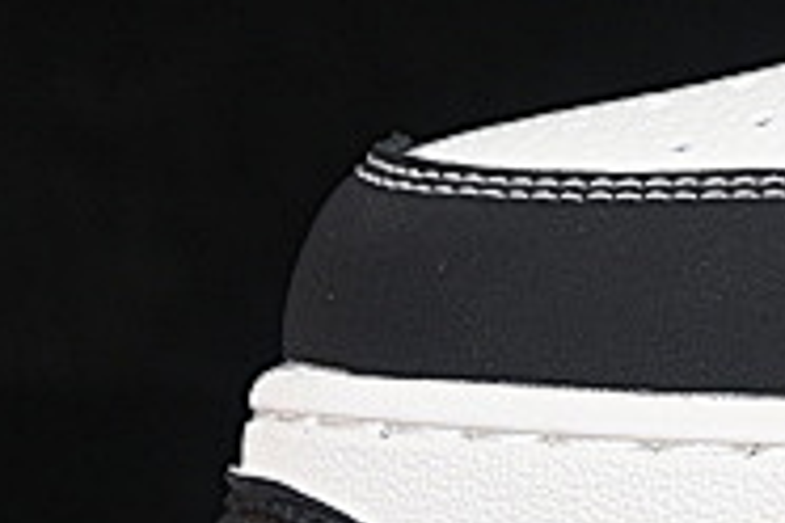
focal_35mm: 435
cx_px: 1849
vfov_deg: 3.2
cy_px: -207
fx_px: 9485
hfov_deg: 4.6
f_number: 6.3
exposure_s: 1/60
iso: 160
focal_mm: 50
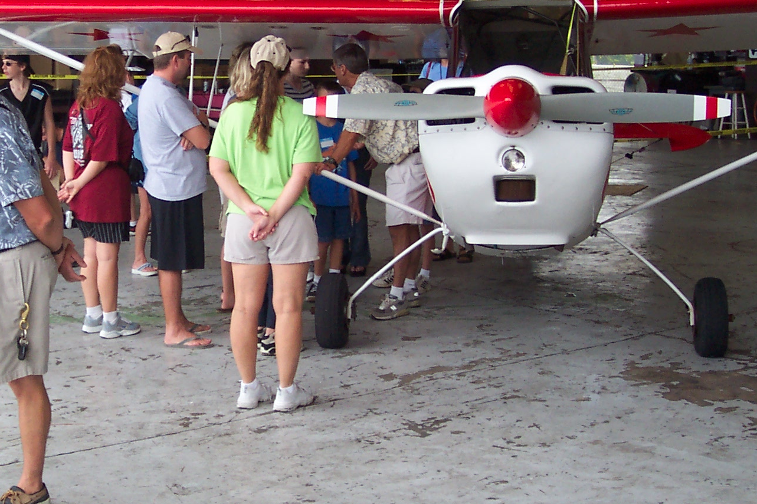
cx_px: 273
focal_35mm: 64
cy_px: 200
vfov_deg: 21.2
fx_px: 1346
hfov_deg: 31.3
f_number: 2.8
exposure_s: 1/350
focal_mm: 8
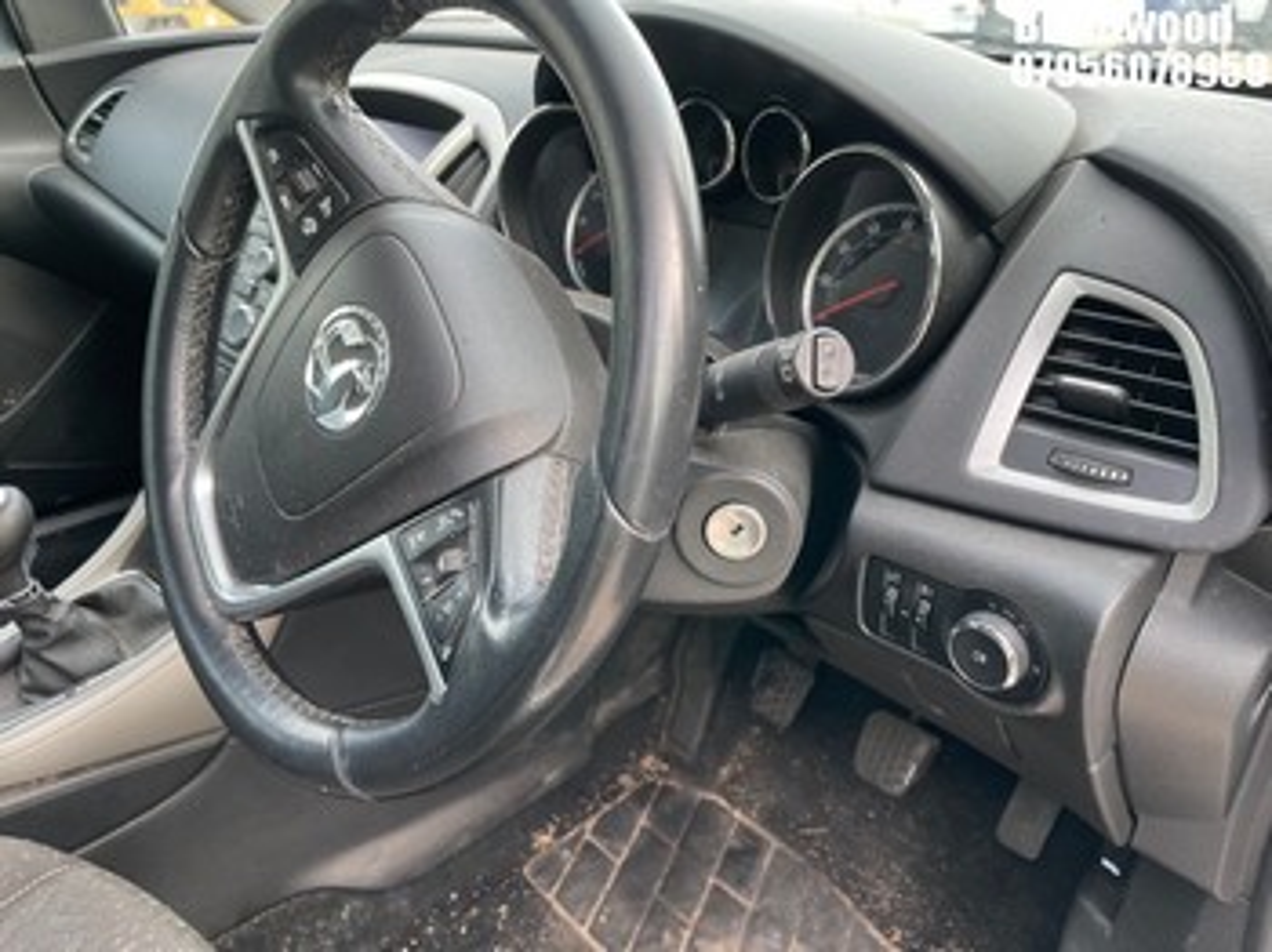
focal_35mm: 26
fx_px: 955
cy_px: 476
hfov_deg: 67.3
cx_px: 636
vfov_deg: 53.0
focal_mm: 4.2
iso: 40
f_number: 1.6
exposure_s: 1/121
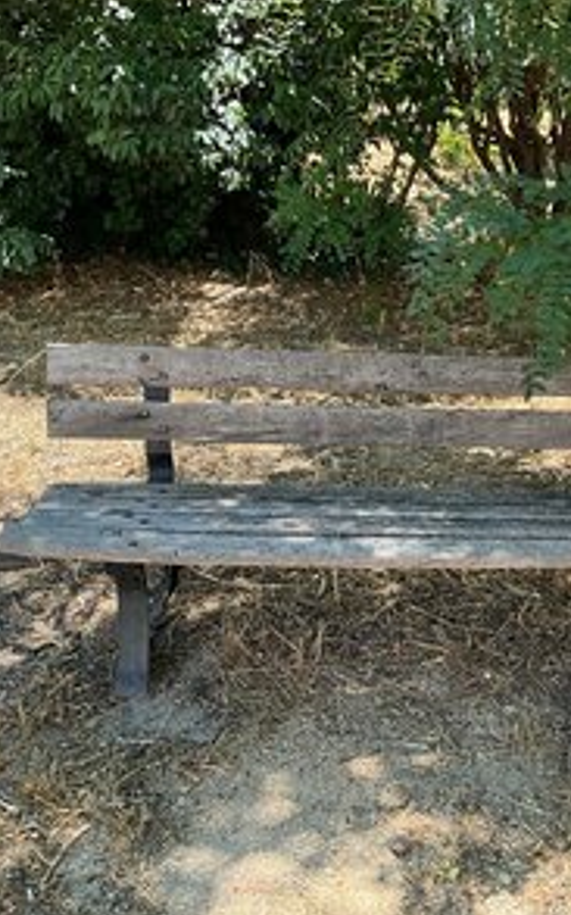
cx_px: 449
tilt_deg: -20.8
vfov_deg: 47.2
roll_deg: -1.9
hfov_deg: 29.9
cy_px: 462
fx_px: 1046
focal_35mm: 42
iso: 25
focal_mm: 3
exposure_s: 1/223
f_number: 1.8
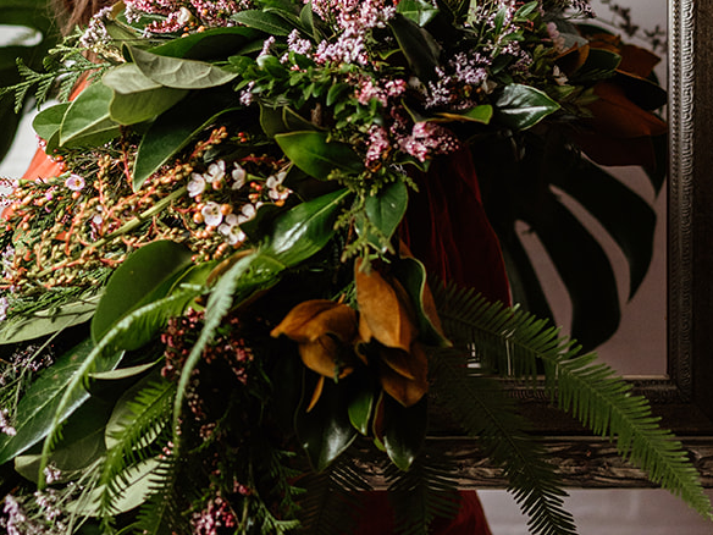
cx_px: 179
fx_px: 2987
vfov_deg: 10.2
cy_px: 222
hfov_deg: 13.6
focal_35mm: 145
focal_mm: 55
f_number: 2.2
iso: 400
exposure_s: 1/250
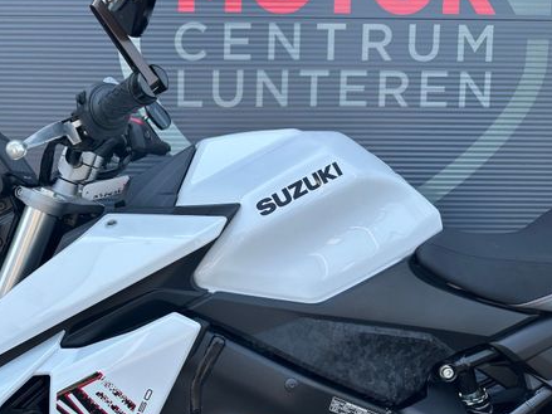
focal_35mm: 35
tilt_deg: -2.4
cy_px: 245
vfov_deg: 40.5
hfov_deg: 50.9
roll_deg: +0.4
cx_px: 153
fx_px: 558
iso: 80
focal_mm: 6.86
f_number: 1.78
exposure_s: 1/857
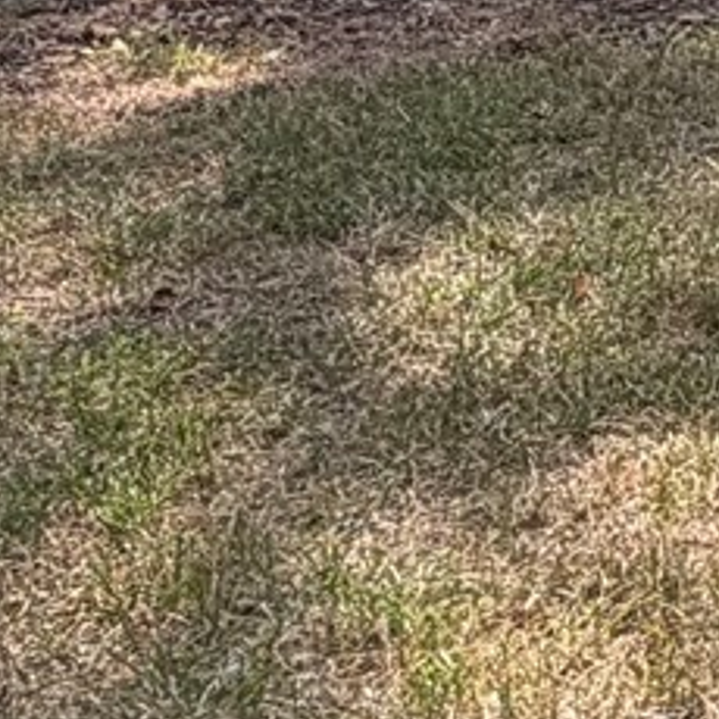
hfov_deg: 13.6
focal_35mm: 110
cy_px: -353
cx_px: 1425
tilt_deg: -5.8
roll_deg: +1.2
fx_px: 2585
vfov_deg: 14.7
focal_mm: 2.22
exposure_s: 1/284
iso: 50
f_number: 2.2
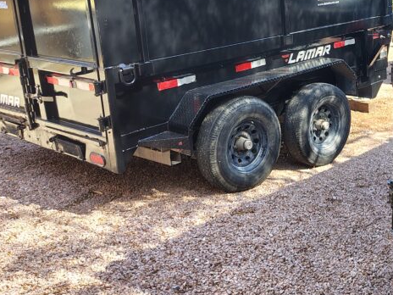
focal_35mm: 53
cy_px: 69
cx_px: 374
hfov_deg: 33.7
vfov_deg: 27.1
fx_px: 602
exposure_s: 1/172
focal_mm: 5.56
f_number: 1.8
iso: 100
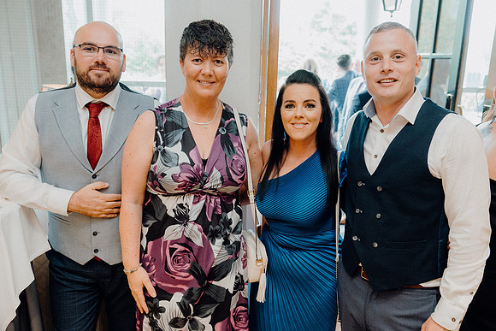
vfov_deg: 41.1
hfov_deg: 58.7
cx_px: 248
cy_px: 166
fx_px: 441
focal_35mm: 32
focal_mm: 32
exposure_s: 1/160
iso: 2500
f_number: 3.5
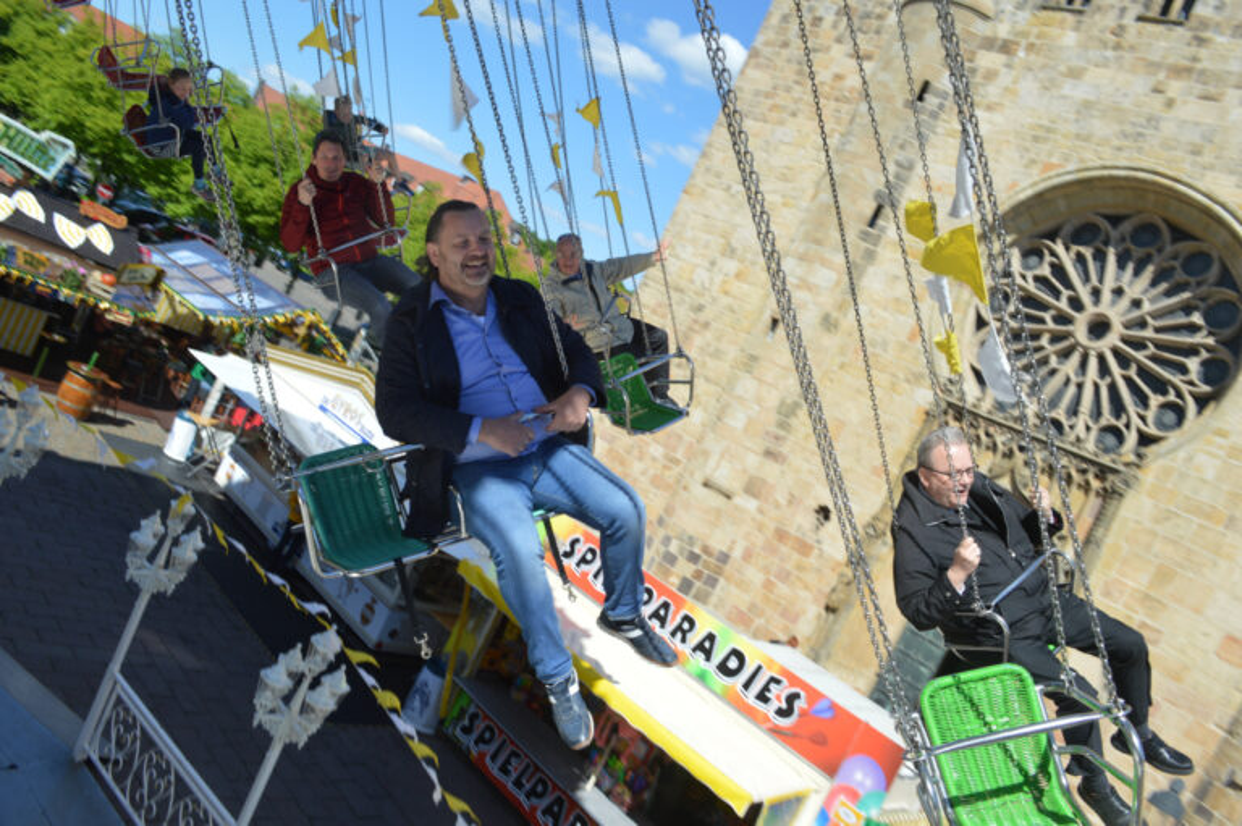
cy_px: 413
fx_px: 931
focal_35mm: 27
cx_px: 621
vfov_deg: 47.9
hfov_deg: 67.4
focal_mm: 18
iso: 100
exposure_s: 1/250
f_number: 8
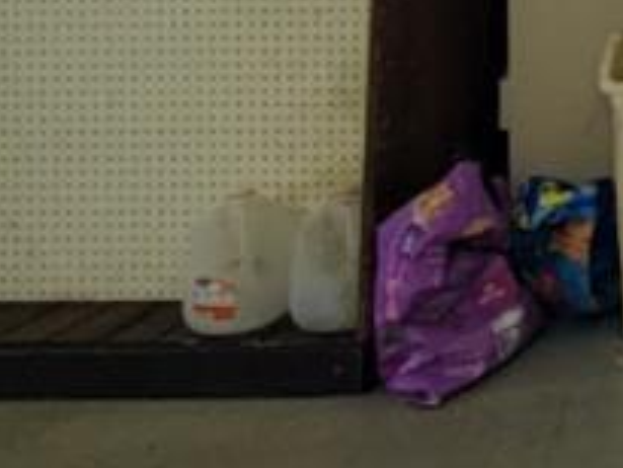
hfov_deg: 13.7
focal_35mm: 95
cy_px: -491
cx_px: 1547
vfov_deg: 13.3
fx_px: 1711
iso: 64
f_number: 2.2
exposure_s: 1/60
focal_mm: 2.2
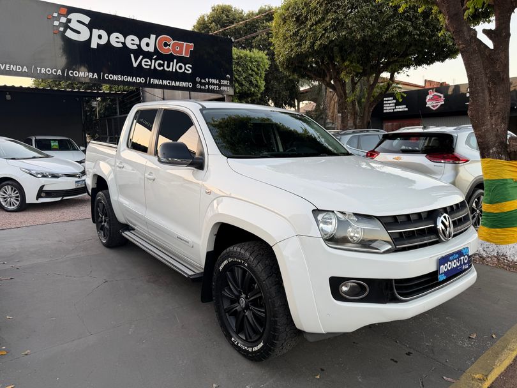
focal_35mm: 24
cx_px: 258
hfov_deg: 71.6
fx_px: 359
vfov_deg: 56.8
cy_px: 194
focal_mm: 6.76
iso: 64
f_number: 1.78
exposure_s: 1/174
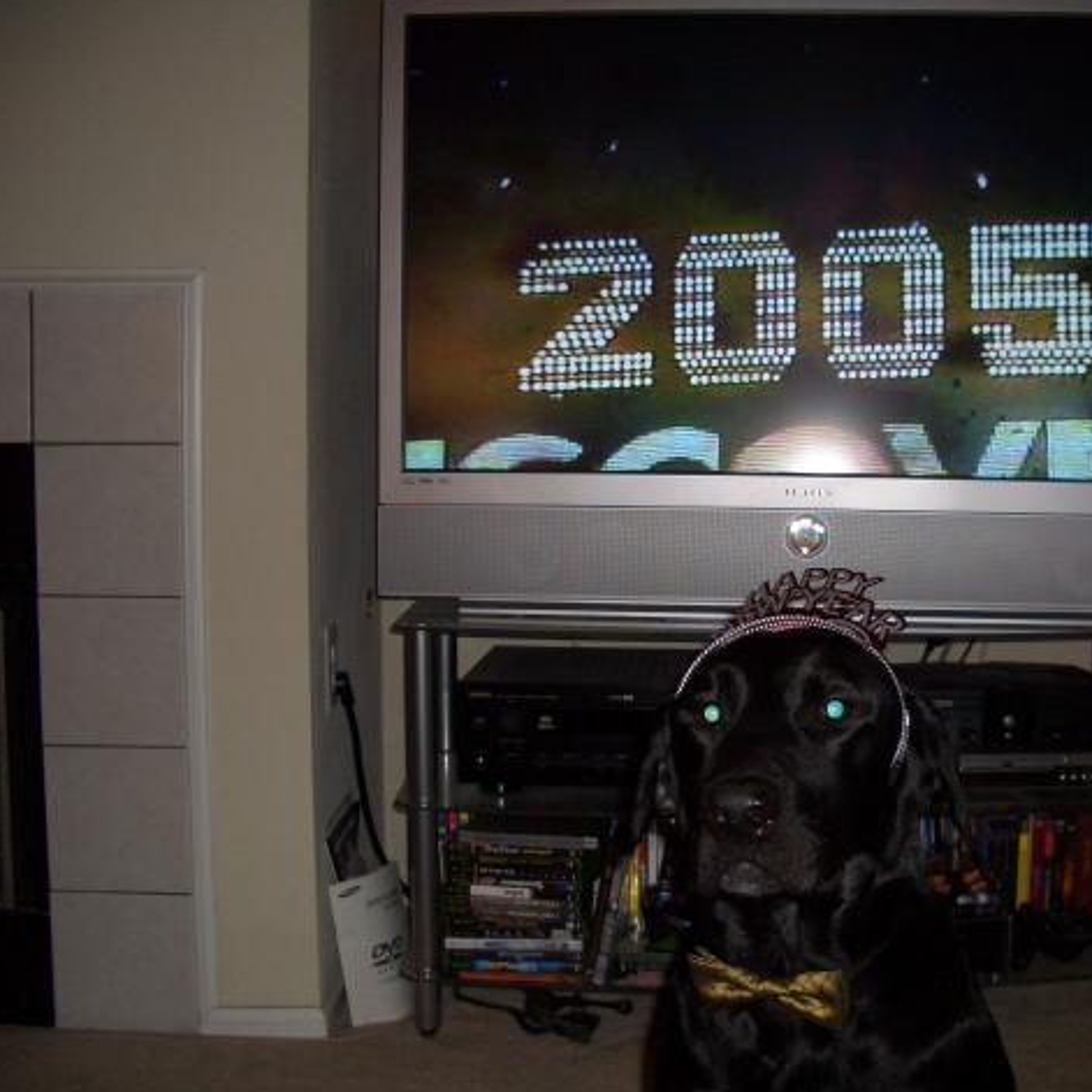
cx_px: 693
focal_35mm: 42
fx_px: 1499
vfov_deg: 40.0
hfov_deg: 39.7
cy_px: 545
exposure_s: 1/60
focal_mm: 5.8
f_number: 2.6
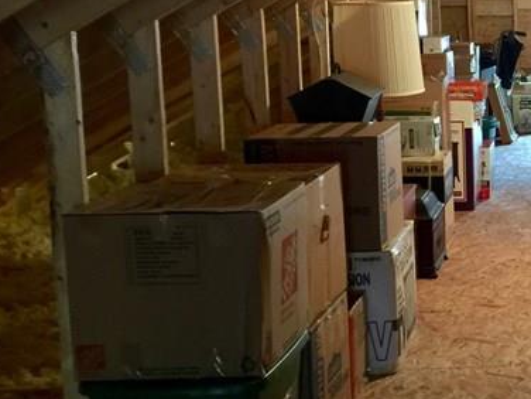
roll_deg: -2.5
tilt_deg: -6.6
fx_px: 1212
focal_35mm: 79
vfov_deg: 18.6
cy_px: 167
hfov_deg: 21.9
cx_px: 713
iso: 64
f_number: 2.2
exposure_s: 1/4
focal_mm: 4.15
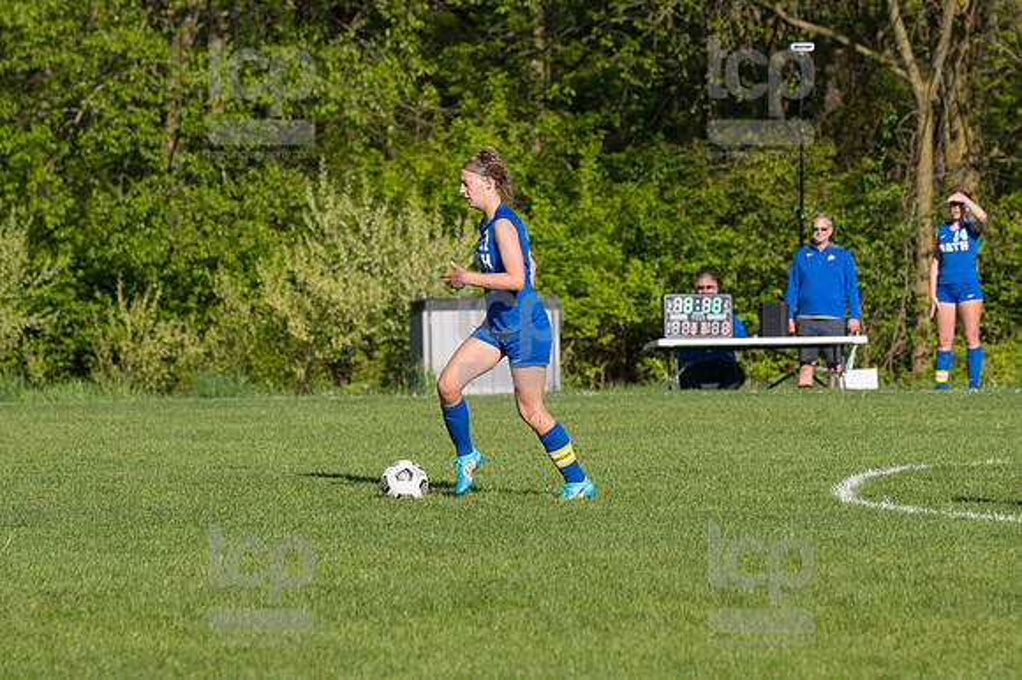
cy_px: 340
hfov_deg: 7.2
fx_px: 8086
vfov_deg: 4.8
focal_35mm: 285
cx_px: 511
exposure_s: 1/1600
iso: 250
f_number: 5.6
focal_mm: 190
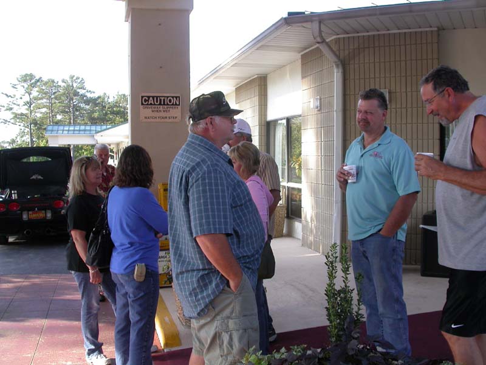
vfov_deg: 37.7
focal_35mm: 38
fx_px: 534
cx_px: 243
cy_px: 182
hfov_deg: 49.0
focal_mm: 7.85
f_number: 4.2
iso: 100
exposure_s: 1/118
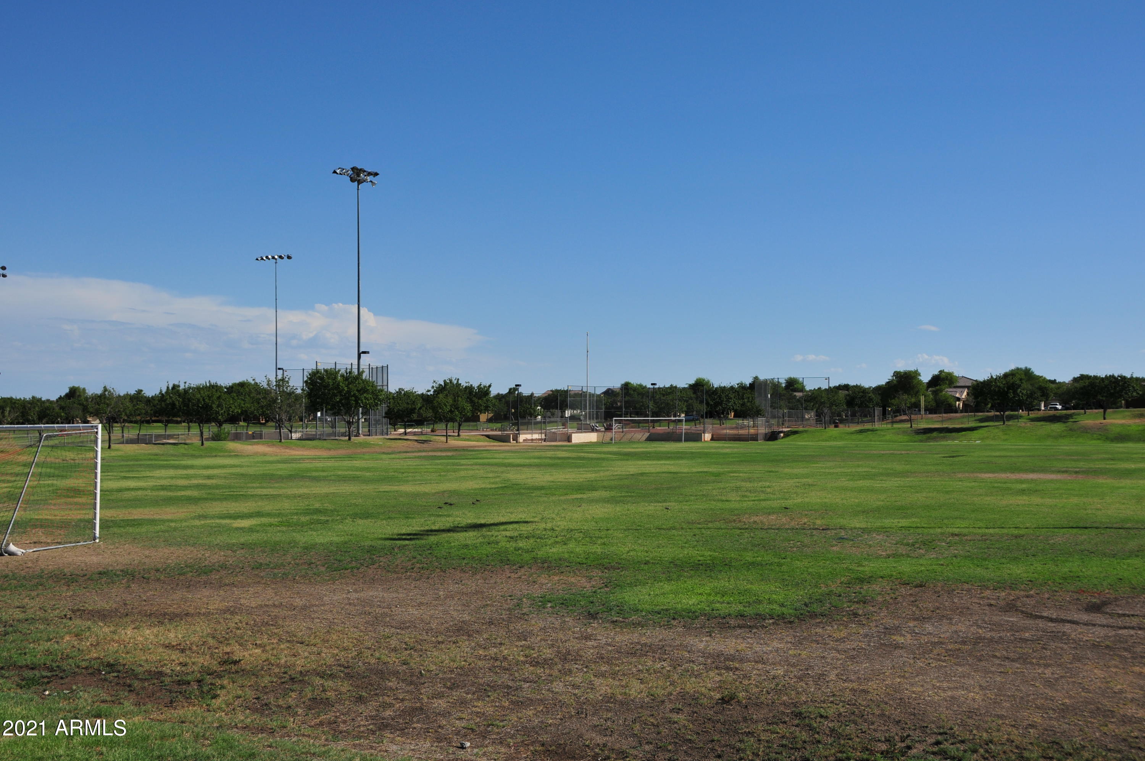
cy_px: 380
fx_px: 1334
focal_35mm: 42
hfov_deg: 46.5
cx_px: 572
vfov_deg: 31.8
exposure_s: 1/1000
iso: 200
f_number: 8
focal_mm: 28
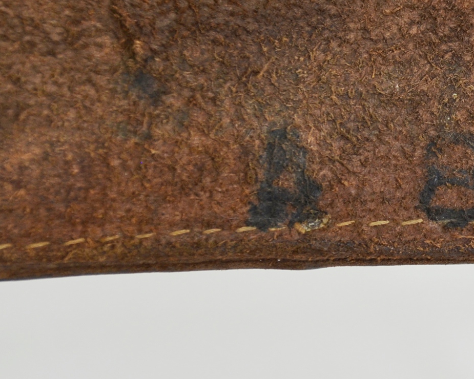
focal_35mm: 262
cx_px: 565
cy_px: 200
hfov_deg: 7.3
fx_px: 3675
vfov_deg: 5.9
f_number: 5.3
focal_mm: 70
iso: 400
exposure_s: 1/250
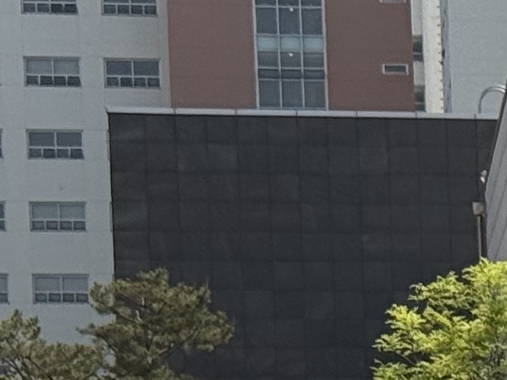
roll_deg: +0.9
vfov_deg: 5.3
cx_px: 1351
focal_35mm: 277
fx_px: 4056
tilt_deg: -1.4
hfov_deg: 6.7
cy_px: 695
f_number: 1.78
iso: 100
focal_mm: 6.76
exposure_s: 1/7143
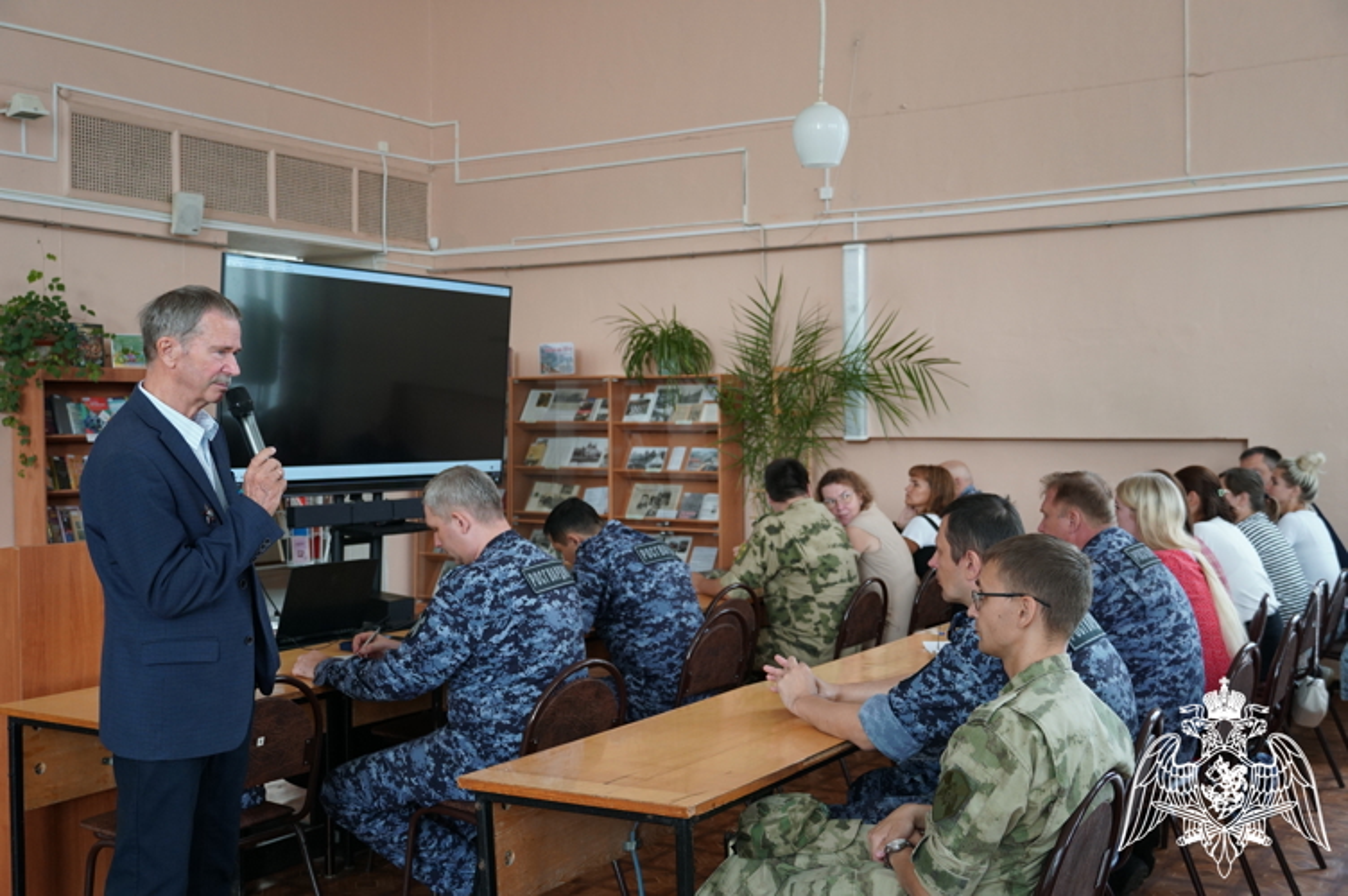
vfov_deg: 33.0
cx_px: 674
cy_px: 448
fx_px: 1515
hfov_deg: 48.0
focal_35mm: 40
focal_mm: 27
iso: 800
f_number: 4.5
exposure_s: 1/60
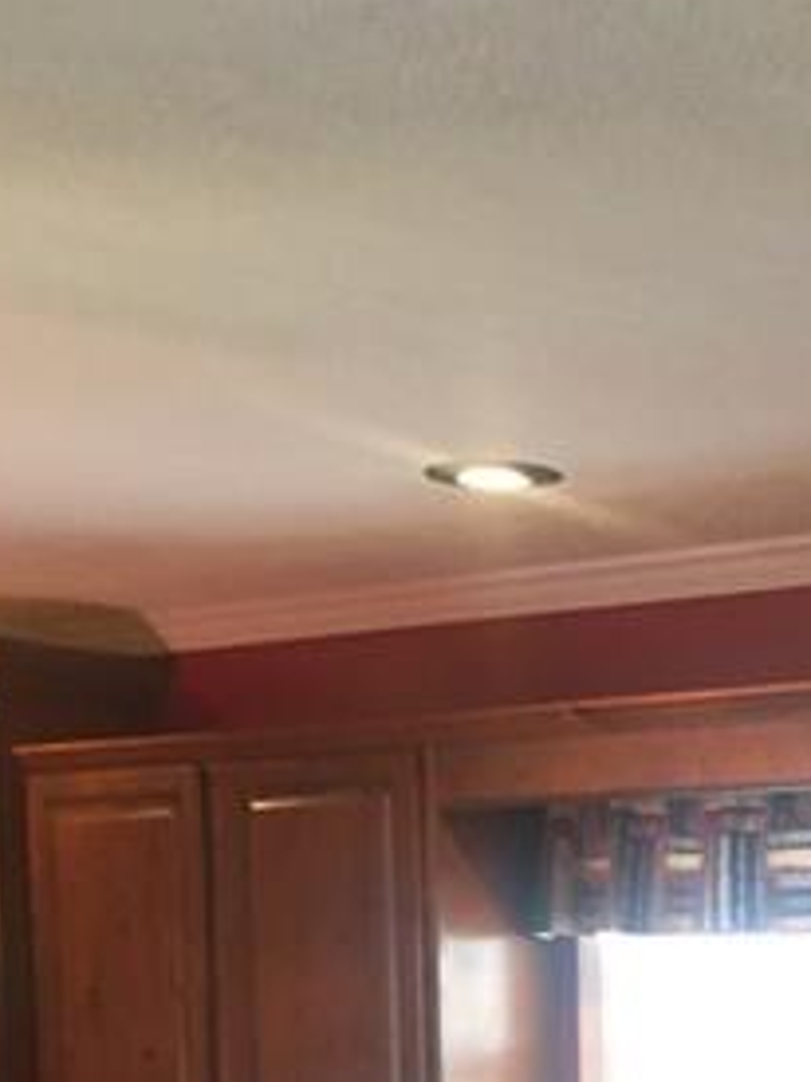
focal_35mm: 81
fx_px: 2532
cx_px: 1020
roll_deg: +0.8
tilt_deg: -6.5
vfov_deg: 22.2
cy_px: 1322
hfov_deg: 17.2
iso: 160
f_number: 2.2
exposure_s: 1/33
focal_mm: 4.15
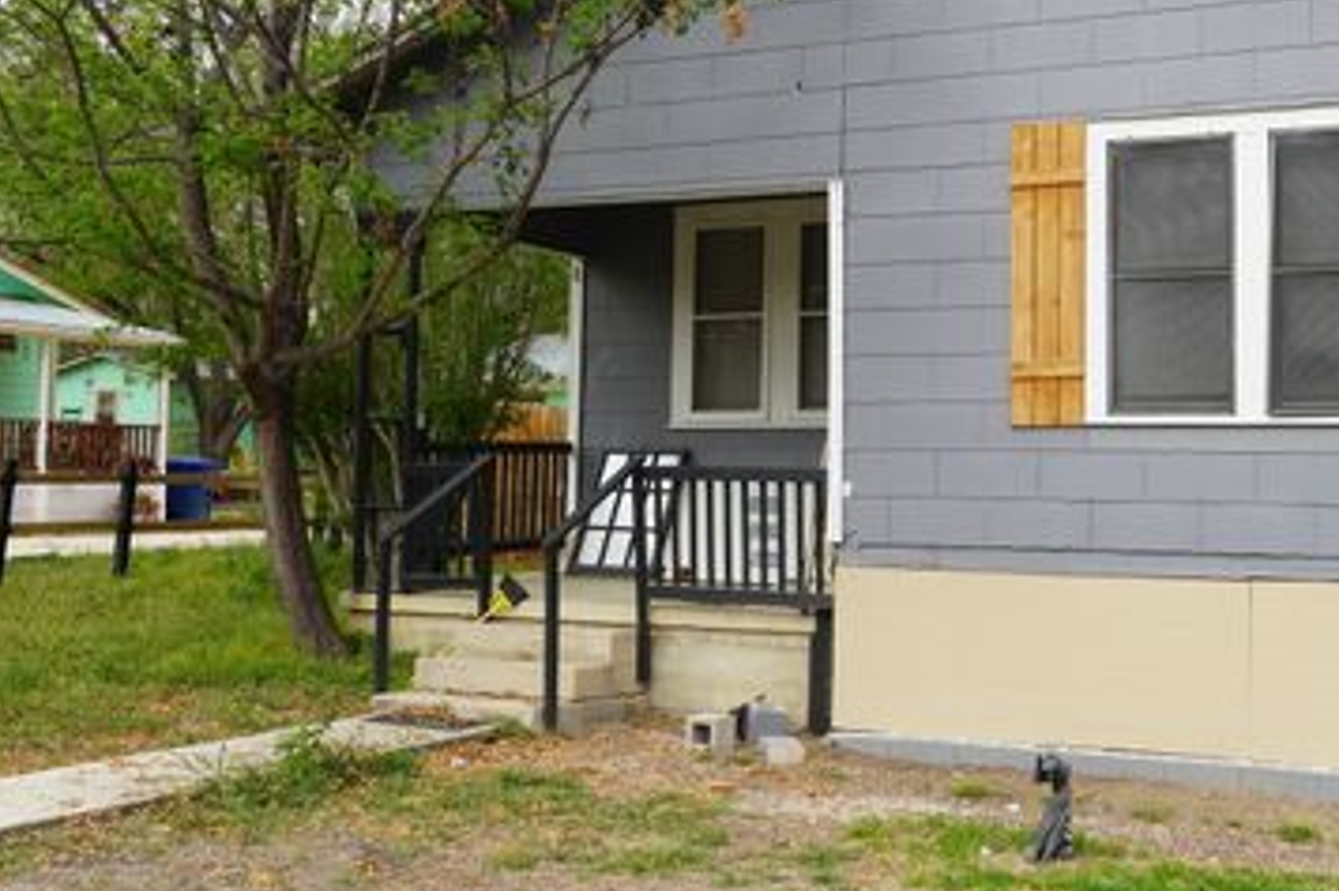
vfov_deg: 25.6
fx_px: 1959
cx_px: 929
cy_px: 370
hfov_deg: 37.2
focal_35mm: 53
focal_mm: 25
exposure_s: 1/125
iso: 100
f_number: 8
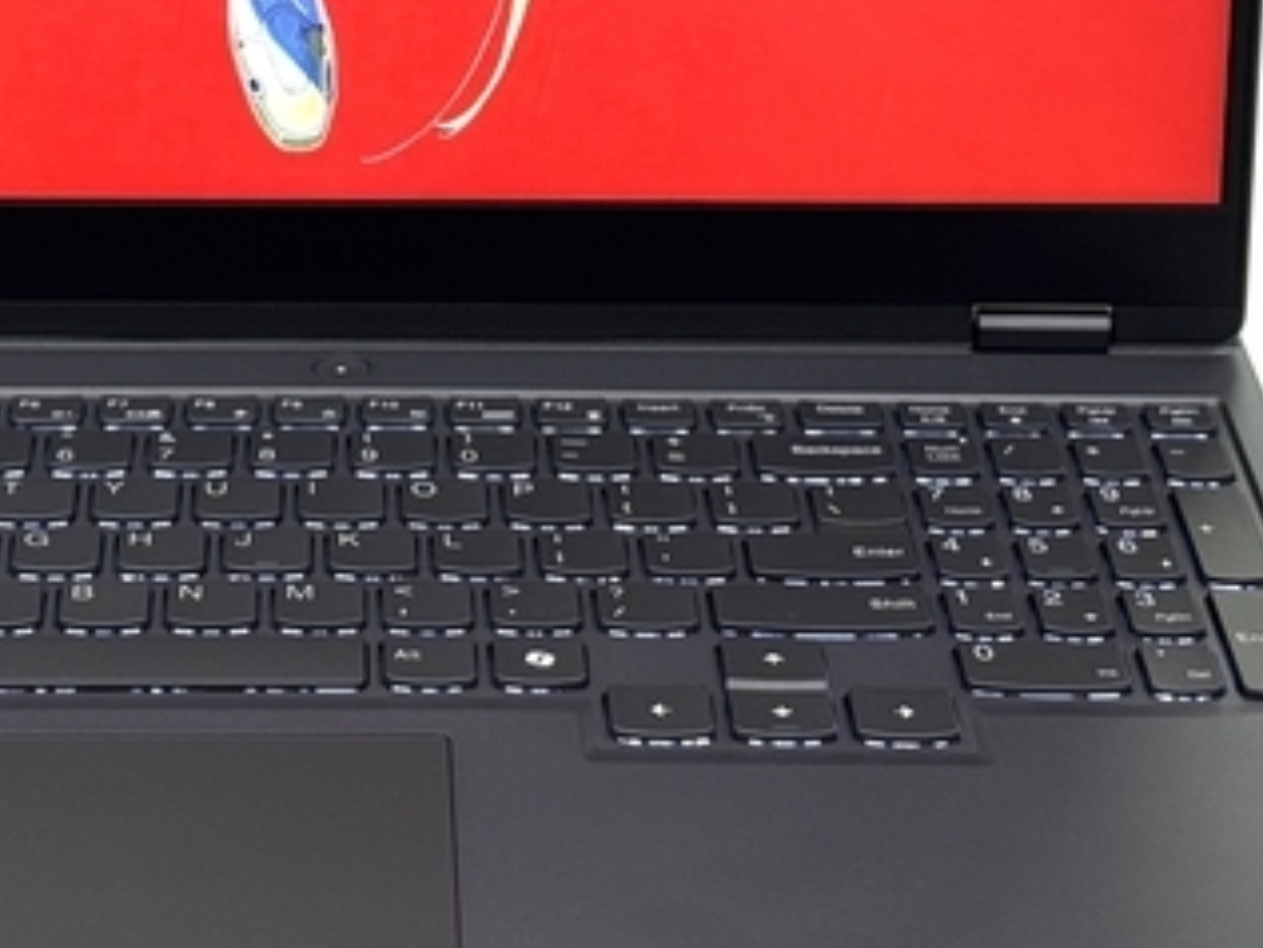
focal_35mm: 121
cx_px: 347
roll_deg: +0.8
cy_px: 92
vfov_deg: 12.2
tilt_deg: -22.1
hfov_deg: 16.2
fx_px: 4416
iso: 64
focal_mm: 6.76
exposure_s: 1/100
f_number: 1.78
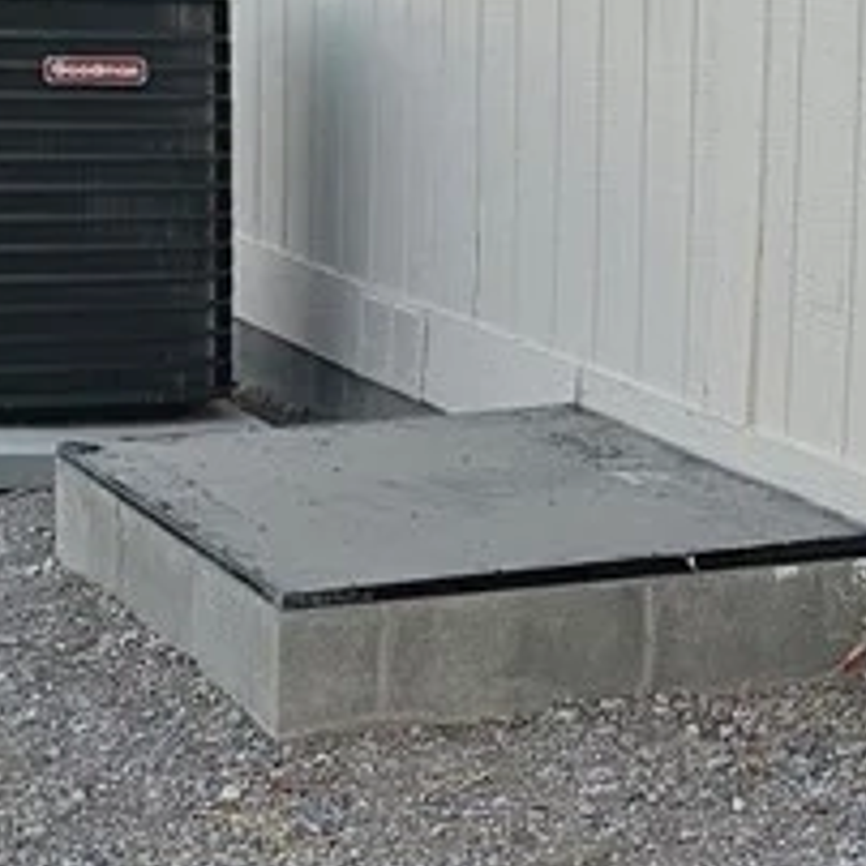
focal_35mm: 103
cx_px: 1063
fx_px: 2915
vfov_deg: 16.9
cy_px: 437
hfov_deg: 16.2
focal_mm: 6.3
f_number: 1.7
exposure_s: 1/120
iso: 50
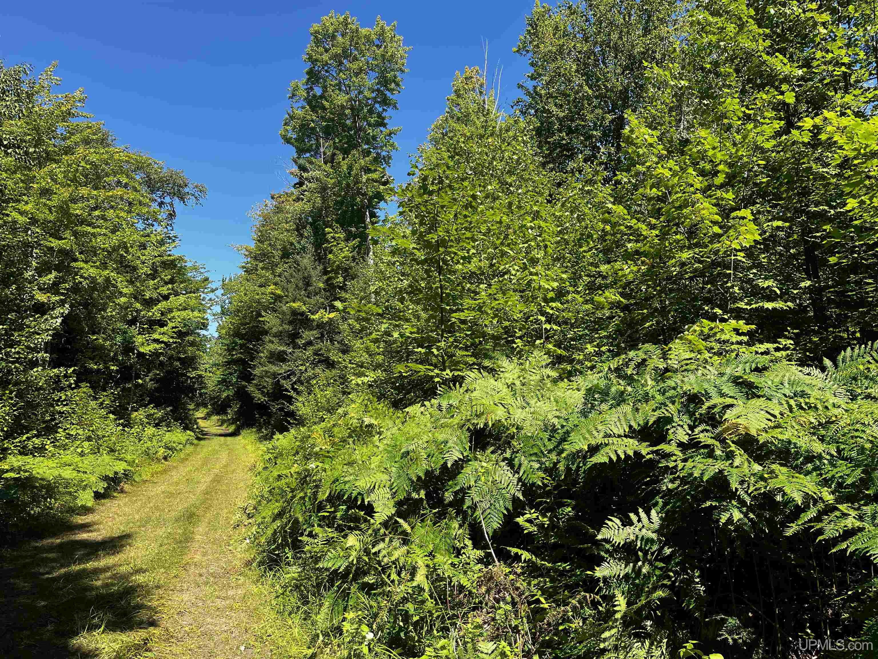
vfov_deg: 53.1
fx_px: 659
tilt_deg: +6.4
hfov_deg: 67.3
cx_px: 439
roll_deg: -0.6
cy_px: 330
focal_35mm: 26
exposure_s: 1/1279
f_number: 1.6
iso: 50
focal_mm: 5.1
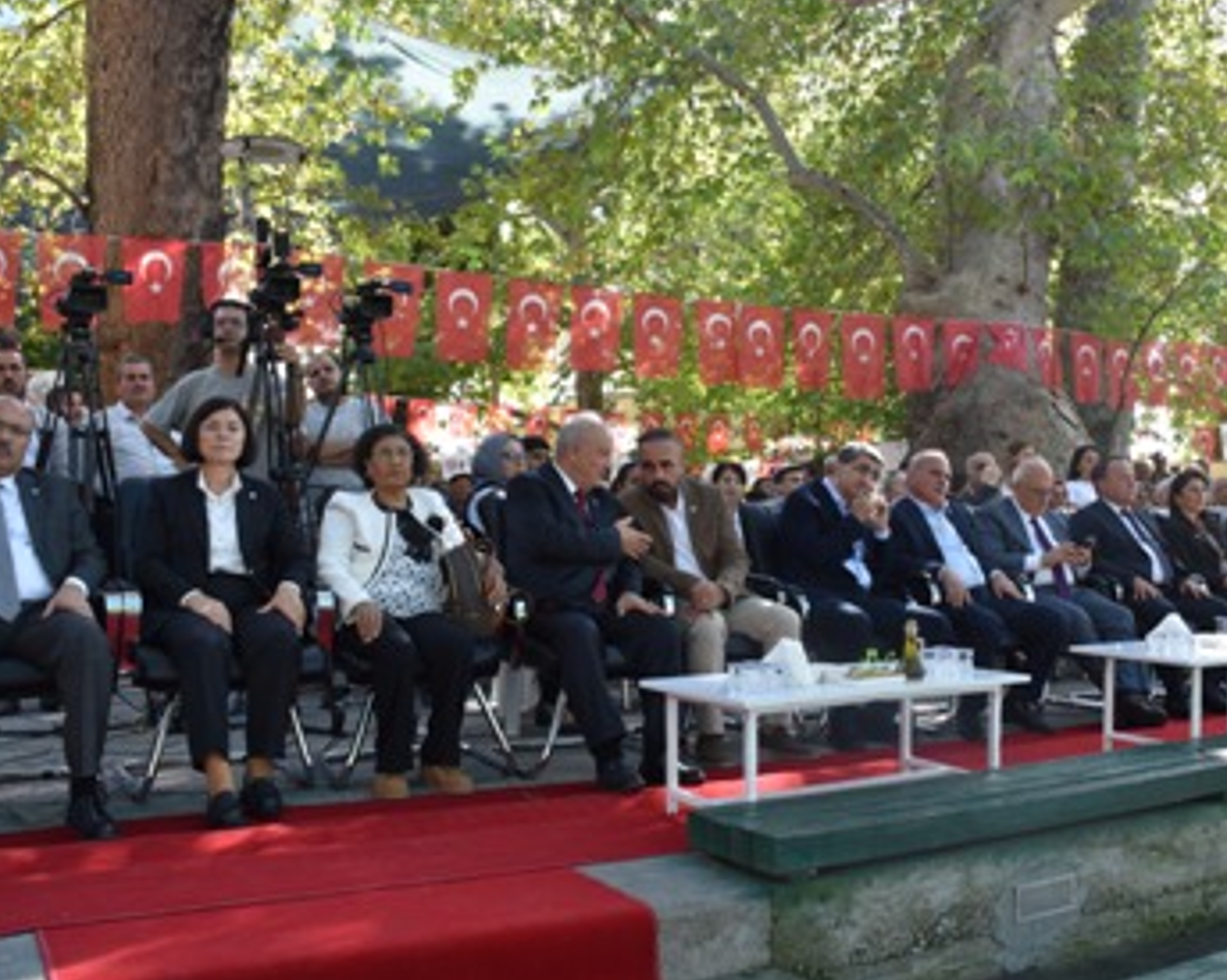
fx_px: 1198
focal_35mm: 33
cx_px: 678
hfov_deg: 54.1
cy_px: 504
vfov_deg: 44.5
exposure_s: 1/100
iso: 400
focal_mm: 18
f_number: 5
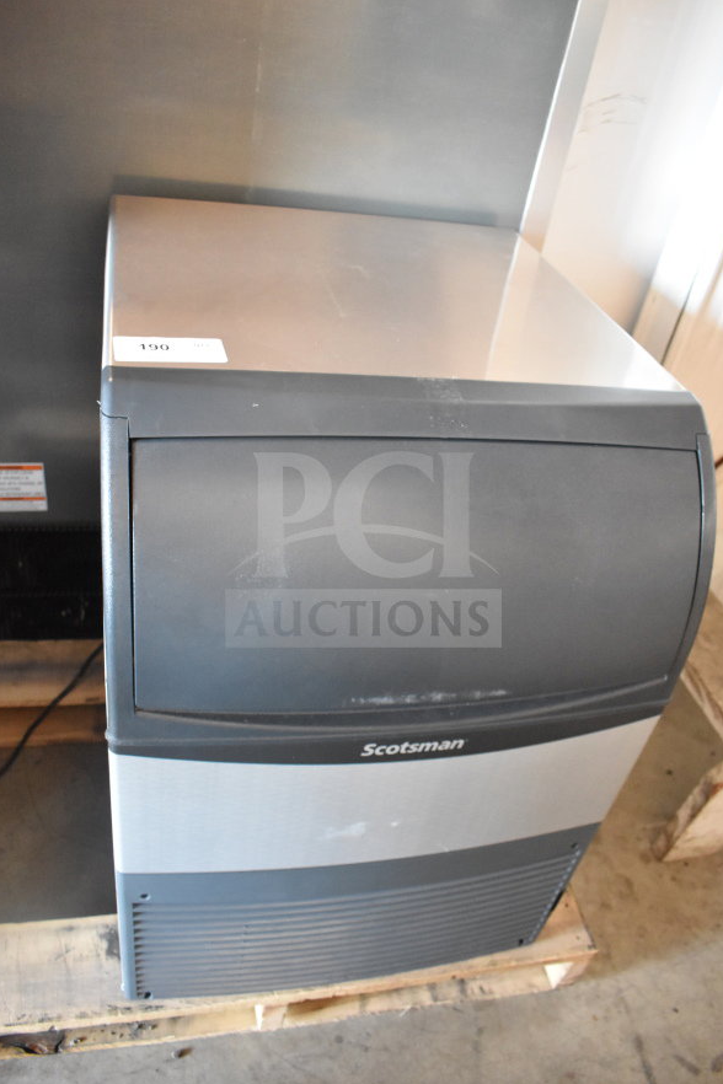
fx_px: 843
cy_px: 550
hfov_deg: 46.4
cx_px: 363
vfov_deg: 65.5
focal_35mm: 28
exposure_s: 1/30
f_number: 3.5
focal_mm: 18
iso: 4500
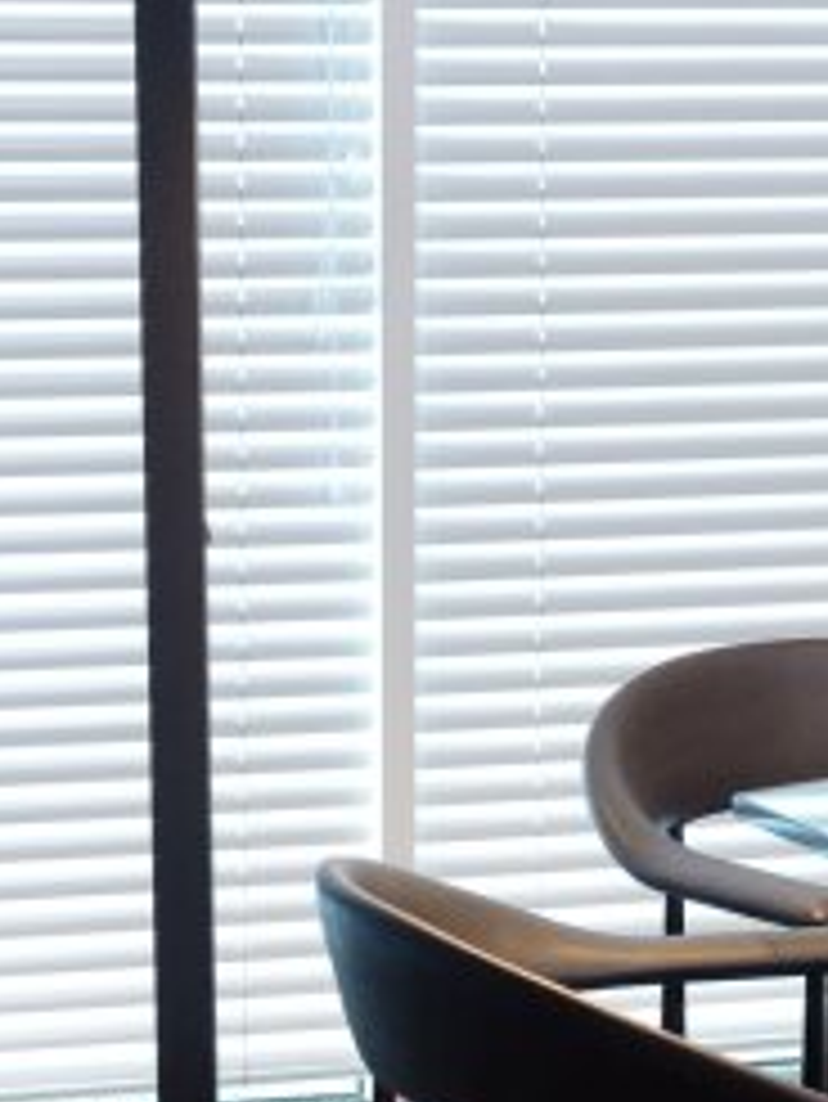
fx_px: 4652
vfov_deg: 13.5
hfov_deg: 10.1
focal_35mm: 146
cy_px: 675
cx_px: 668
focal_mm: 62
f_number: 11
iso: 125
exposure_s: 13
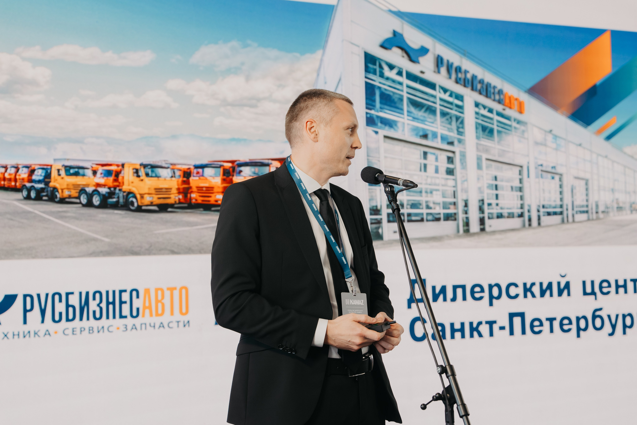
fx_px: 1009
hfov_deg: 35.1
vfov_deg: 23.8
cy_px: 212
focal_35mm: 57
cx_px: 318
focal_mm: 57
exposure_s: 1/125
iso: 500
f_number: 4
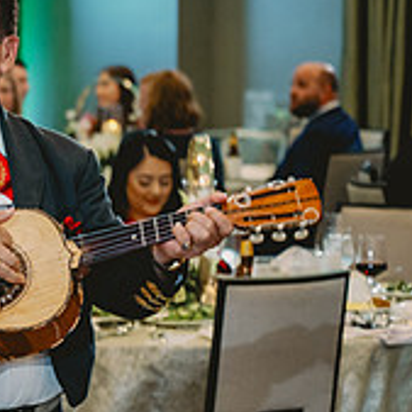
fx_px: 2747
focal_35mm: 204
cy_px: 206
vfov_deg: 8.6
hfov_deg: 8.3
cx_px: -268
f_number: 2.8
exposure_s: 1/80
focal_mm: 70
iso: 1000
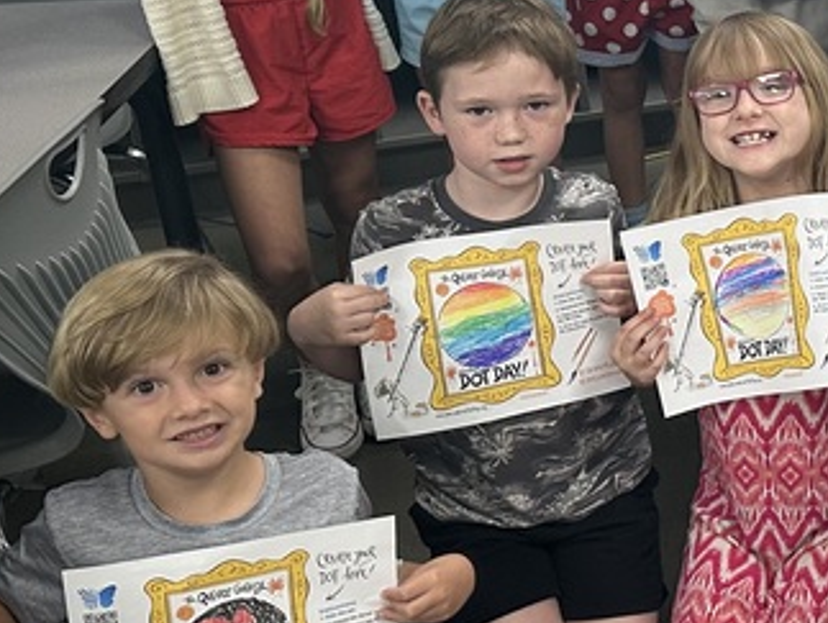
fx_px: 1820
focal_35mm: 76
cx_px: 1151
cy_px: 172
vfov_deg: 19.3
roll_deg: +0.4
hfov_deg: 22.2
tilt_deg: -23.6
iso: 160
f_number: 1.78
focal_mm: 6.86
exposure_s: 1/90
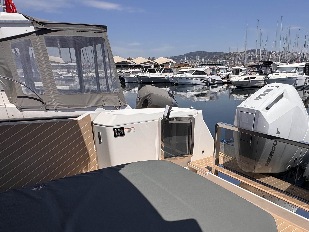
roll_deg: +1.5
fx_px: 250
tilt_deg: -20.6
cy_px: 163
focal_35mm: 28
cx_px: 208
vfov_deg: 48.5
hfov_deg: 61.8
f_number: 2.2
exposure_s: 1/3390
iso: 50
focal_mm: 2.22
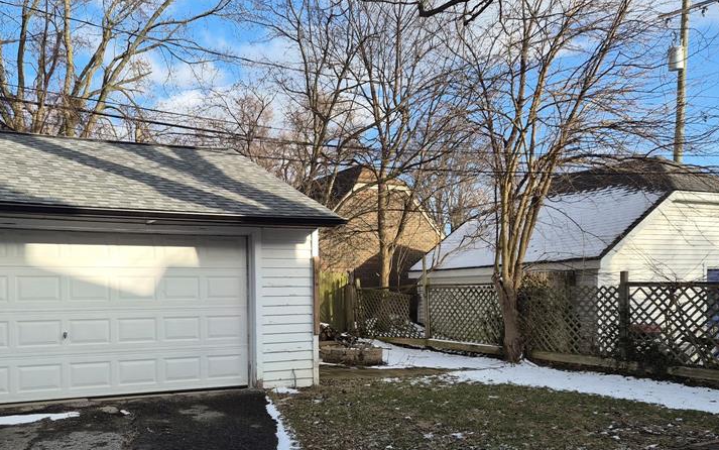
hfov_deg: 54.7
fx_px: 686
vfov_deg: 35.7
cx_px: 273
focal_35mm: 35
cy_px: 321
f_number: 1.8
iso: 80
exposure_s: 1/2232
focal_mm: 5.4
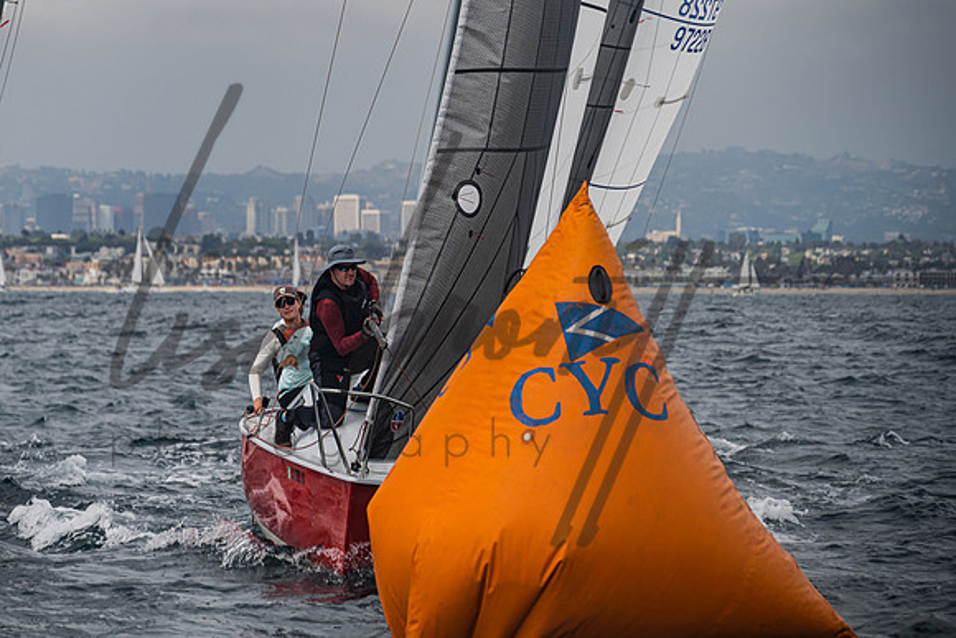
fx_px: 5850
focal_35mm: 220
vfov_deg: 6.2
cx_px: 359
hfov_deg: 9.3
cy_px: 241
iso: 160
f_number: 6.3
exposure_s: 1/640
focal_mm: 175
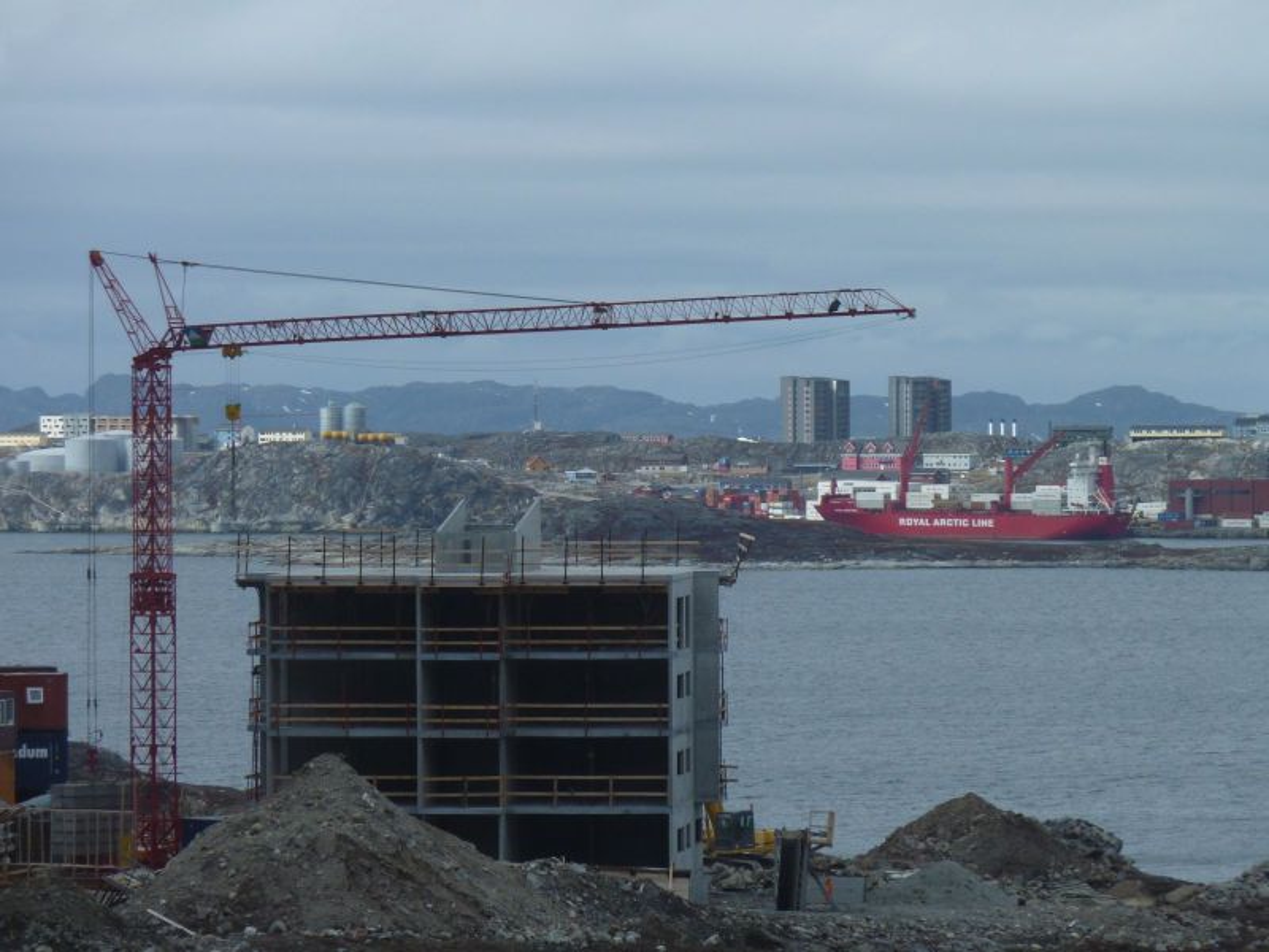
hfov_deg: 9.4
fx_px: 7698
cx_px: 634
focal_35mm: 210
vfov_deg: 7.1
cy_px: 476
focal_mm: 34.4
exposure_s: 1/500
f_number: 5.6
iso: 80
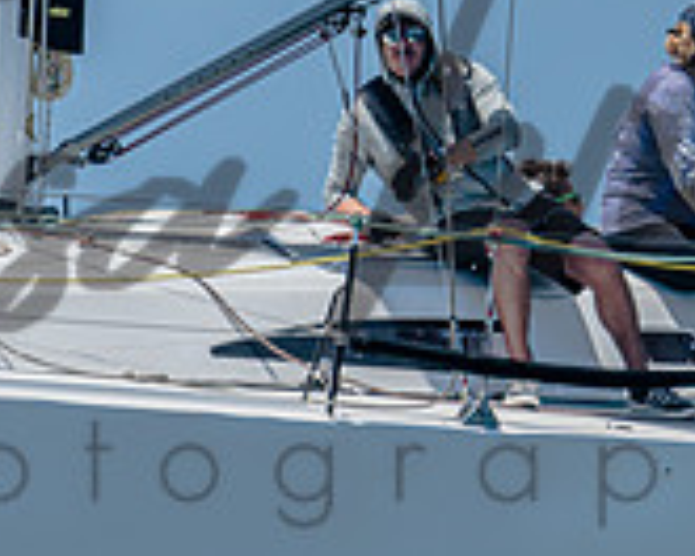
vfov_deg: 0.9
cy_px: 150
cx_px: 674
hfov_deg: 1.1
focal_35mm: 1703
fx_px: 35030
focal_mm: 340
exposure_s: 1/1600
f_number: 5.6
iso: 200
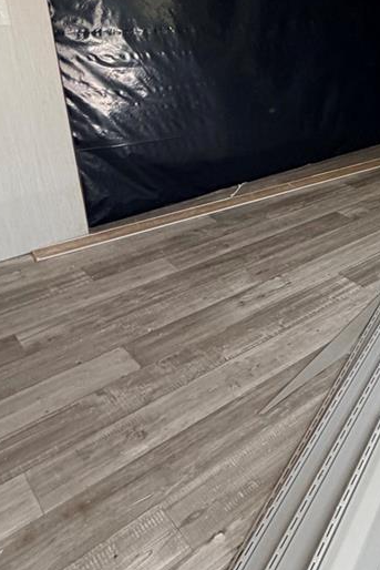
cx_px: 484
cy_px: 121
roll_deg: -0.9
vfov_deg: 52.5
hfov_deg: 31.0
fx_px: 538
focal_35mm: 34
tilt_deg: -12.6
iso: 250
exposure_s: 1/121
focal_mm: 2.22
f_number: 2.2
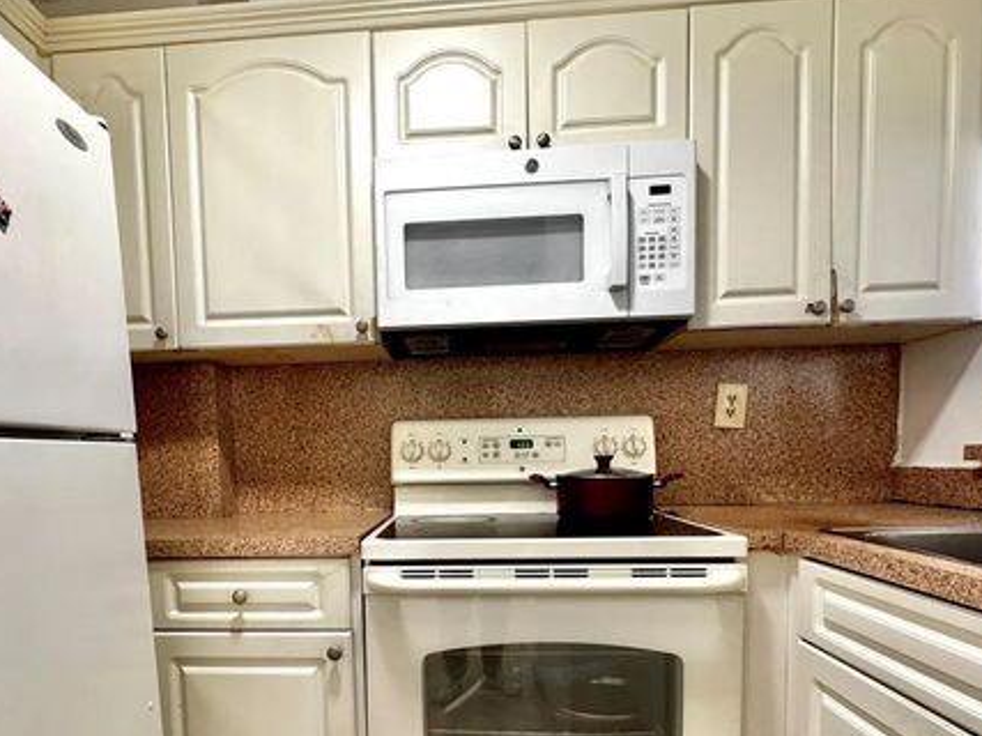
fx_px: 596
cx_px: 428
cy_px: 499
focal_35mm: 21
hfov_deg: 78.6
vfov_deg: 61.7
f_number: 2.2
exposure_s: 1/60
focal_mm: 2.22
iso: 250
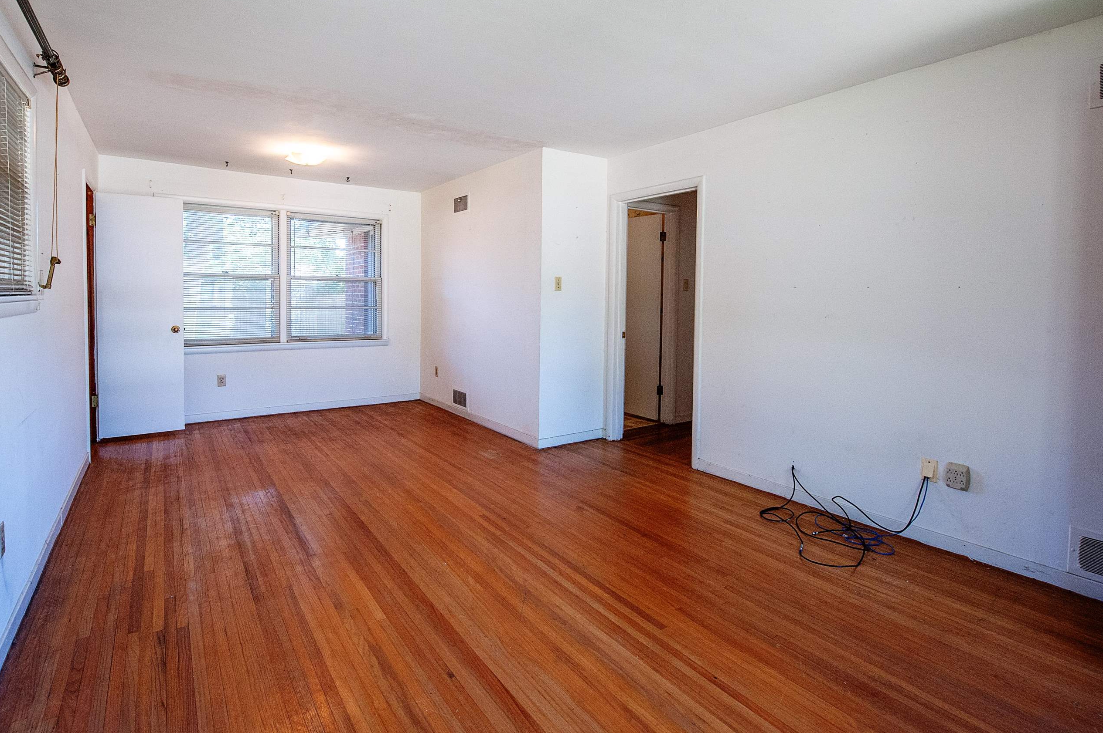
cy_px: 300
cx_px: 522
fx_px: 520
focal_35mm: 17
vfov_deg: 69.8
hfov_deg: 93.2
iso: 1000
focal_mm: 14
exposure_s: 1/800
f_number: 4.5
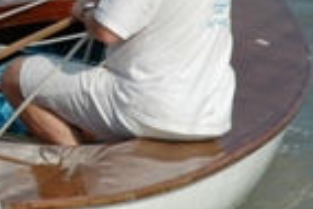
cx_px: 37
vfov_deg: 2.9
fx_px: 4108
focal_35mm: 472
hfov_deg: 4.4
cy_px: -18
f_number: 11
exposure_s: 1/500
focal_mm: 70
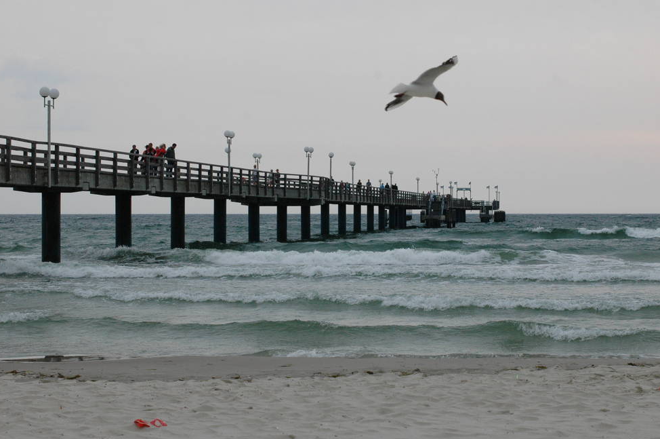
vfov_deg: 17.7
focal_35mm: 77
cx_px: 333
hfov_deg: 26.3
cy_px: 220
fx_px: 1410
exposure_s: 1/160
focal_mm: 50
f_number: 8
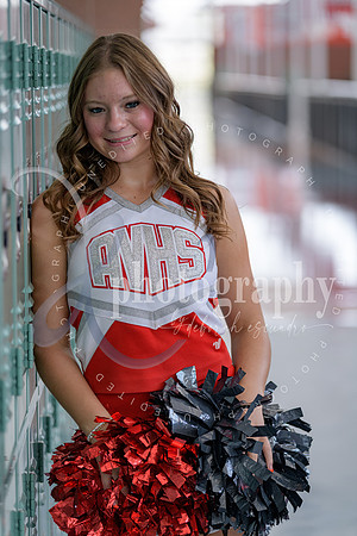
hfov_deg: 11.2
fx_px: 1815
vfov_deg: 16.8
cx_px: 178
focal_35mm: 122
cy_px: 268
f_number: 2.8
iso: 250
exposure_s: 1/125
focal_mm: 122
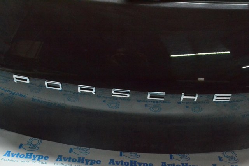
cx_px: 124
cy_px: 83
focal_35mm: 36
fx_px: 249
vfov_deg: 36.8
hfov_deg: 53.2
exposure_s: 1/160
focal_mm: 24
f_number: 10
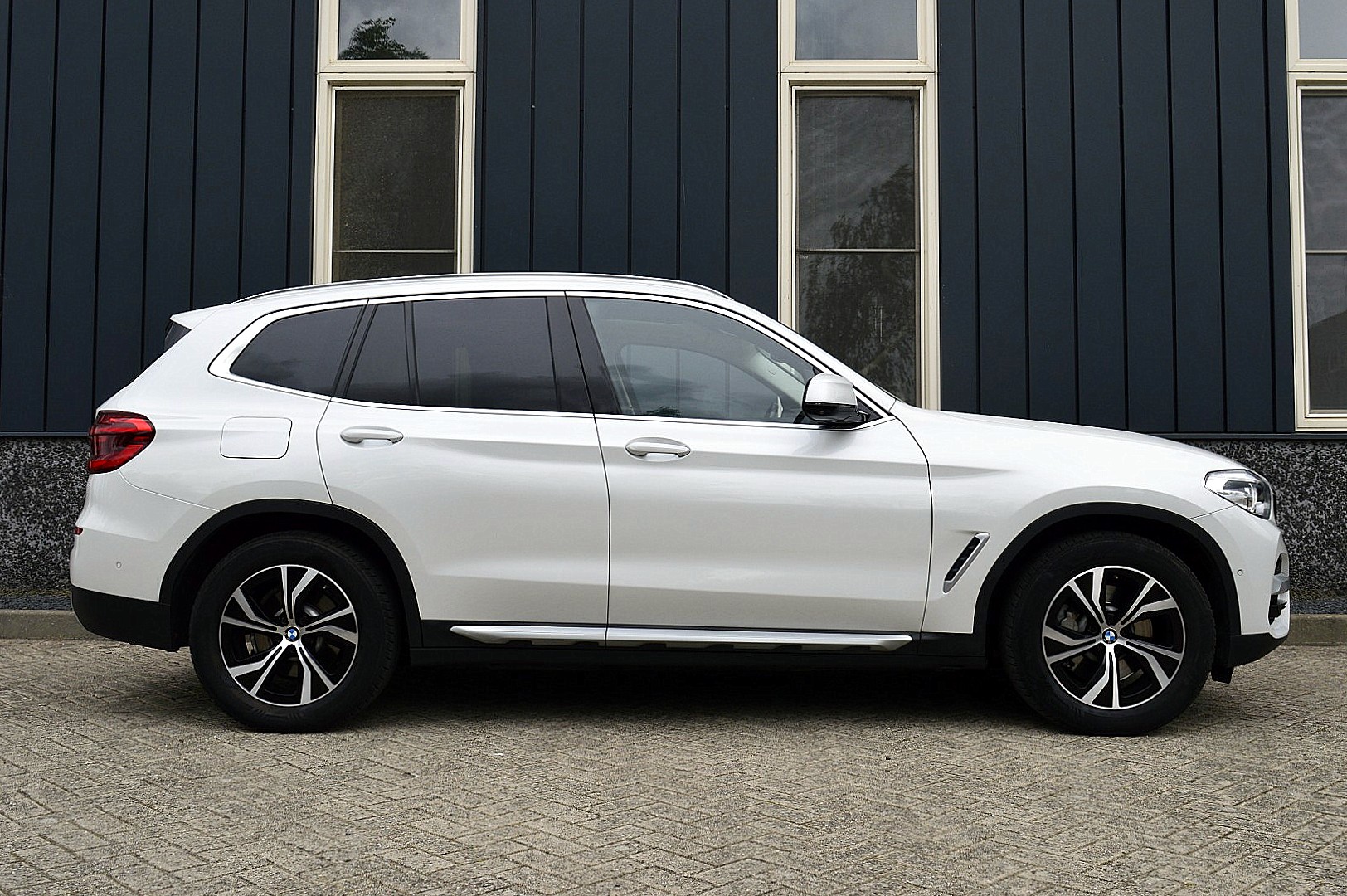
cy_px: 448
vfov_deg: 38.3
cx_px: 674
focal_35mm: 34
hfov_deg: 55.1
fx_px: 1290
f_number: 10
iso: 400
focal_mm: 23
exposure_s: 1/250
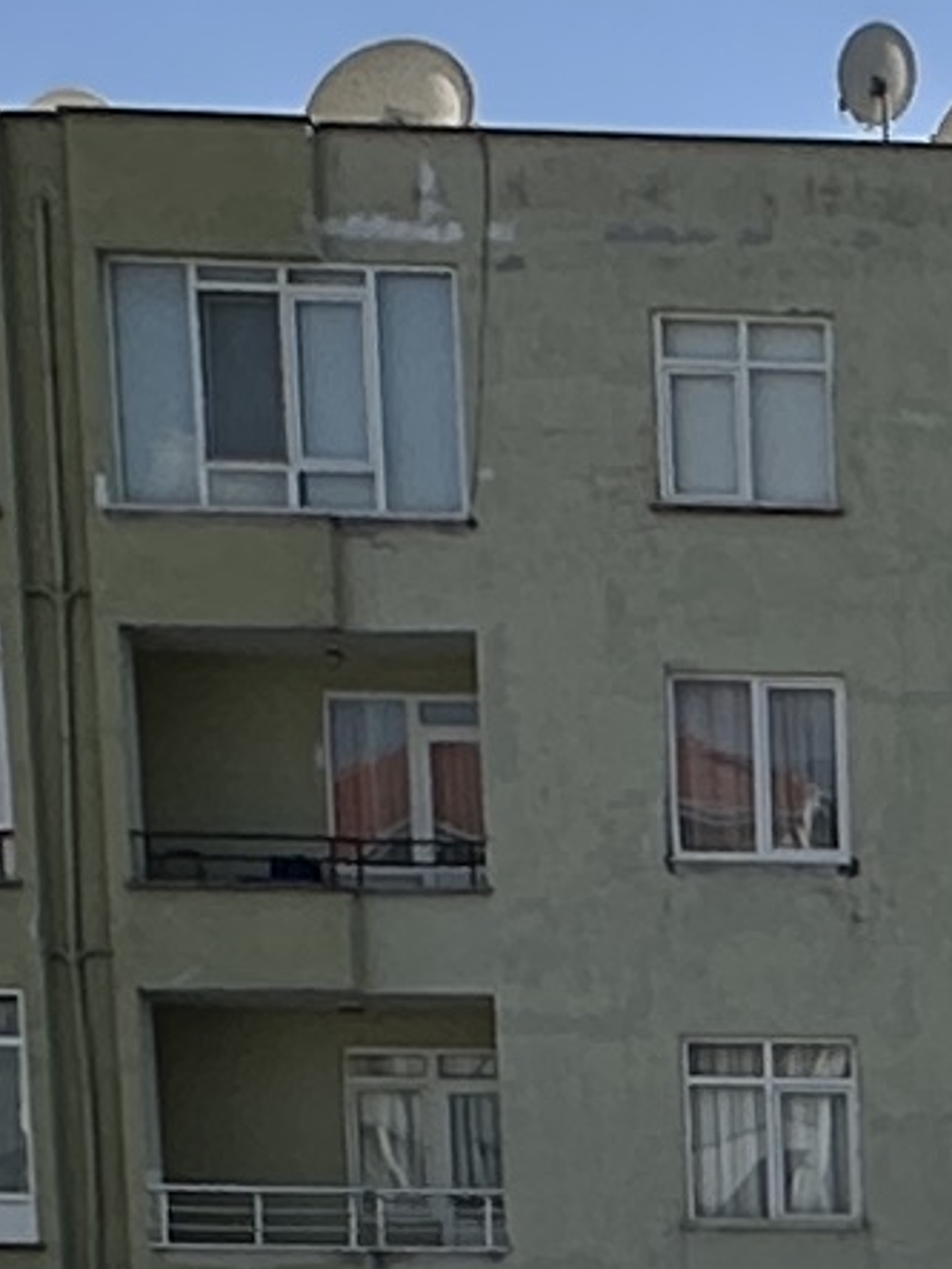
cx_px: 2213
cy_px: 2064
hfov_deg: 10.3
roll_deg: -0.7
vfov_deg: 14.2
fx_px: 4657
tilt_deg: -8.3
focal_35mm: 127
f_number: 2.2
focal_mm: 2.22
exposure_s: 1/1825
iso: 50
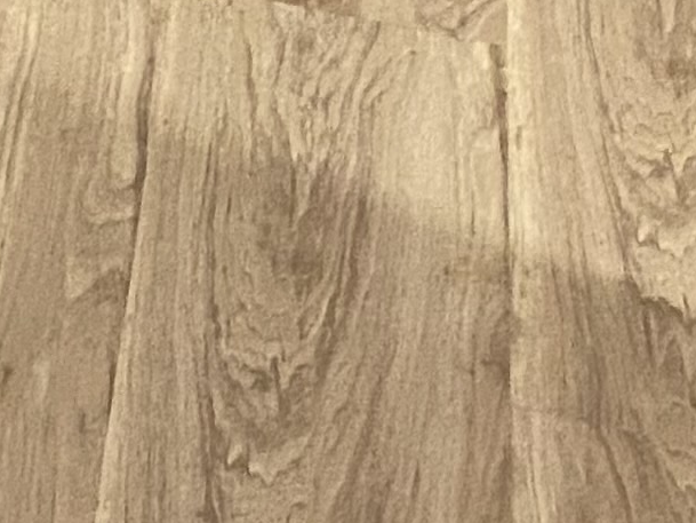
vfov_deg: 7.9
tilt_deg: -19.2
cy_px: -772
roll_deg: -1.5
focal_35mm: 172
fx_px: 3459
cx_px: -753
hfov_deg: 10.4
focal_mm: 4.25
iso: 400
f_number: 1.8
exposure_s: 1/60
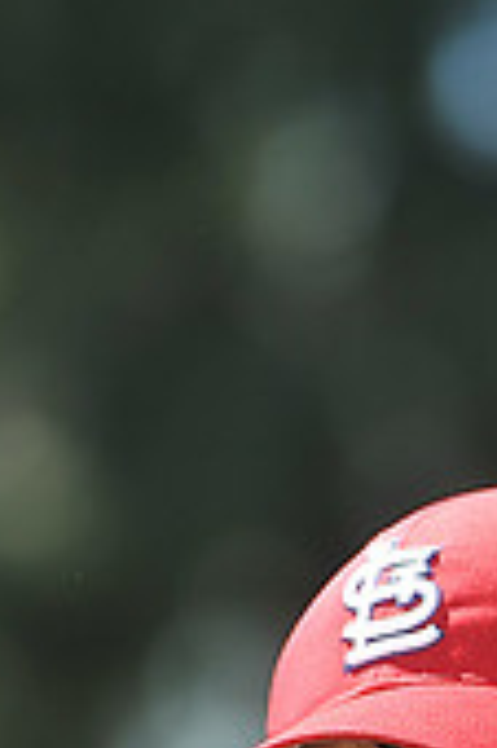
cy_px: 933
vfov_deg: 3.0
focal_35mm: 684
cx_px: 625
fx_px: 14192
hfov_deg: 2.0
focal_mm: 200
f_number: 4.5
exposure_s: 1/800
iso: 200
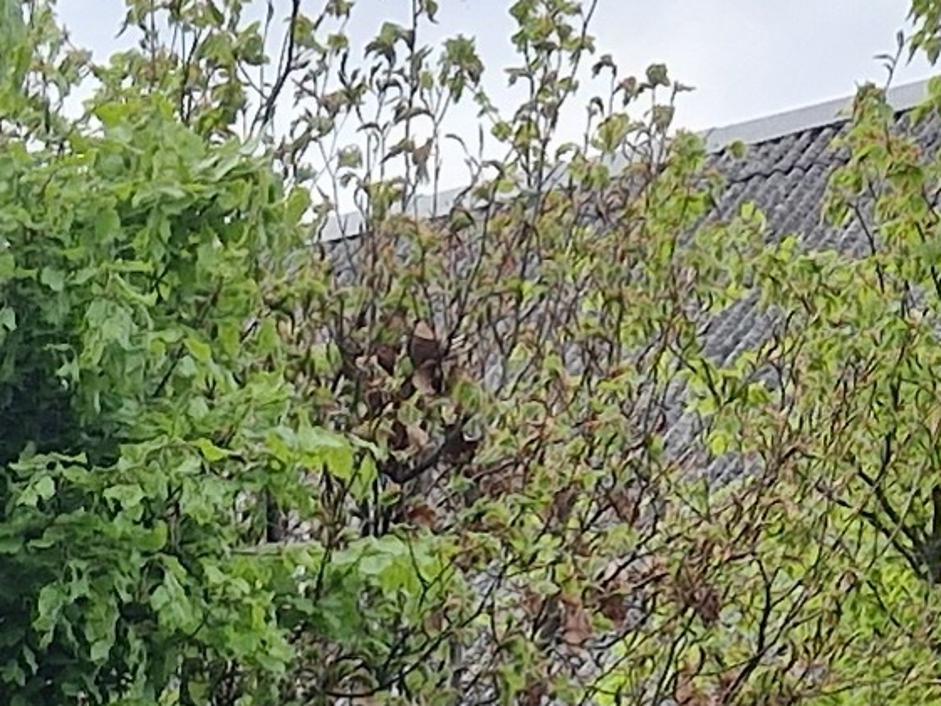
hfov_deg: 11.2
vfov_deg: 7.9
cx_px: -738
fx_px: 4459
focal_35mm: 164
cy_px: 2101
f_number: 1.8
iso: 50
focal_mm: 5.4
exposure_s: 1/342
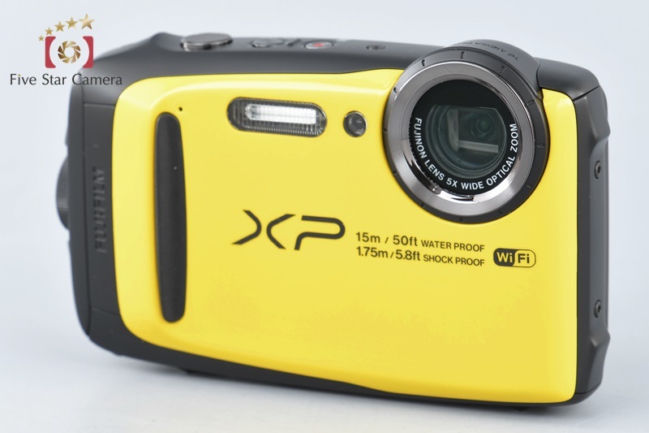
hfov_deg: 7.6
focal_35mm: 270
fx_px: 4866
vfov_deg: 5.1
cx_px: 324
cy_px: 216
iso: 400
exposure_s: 1/250
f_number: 13
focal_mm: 180
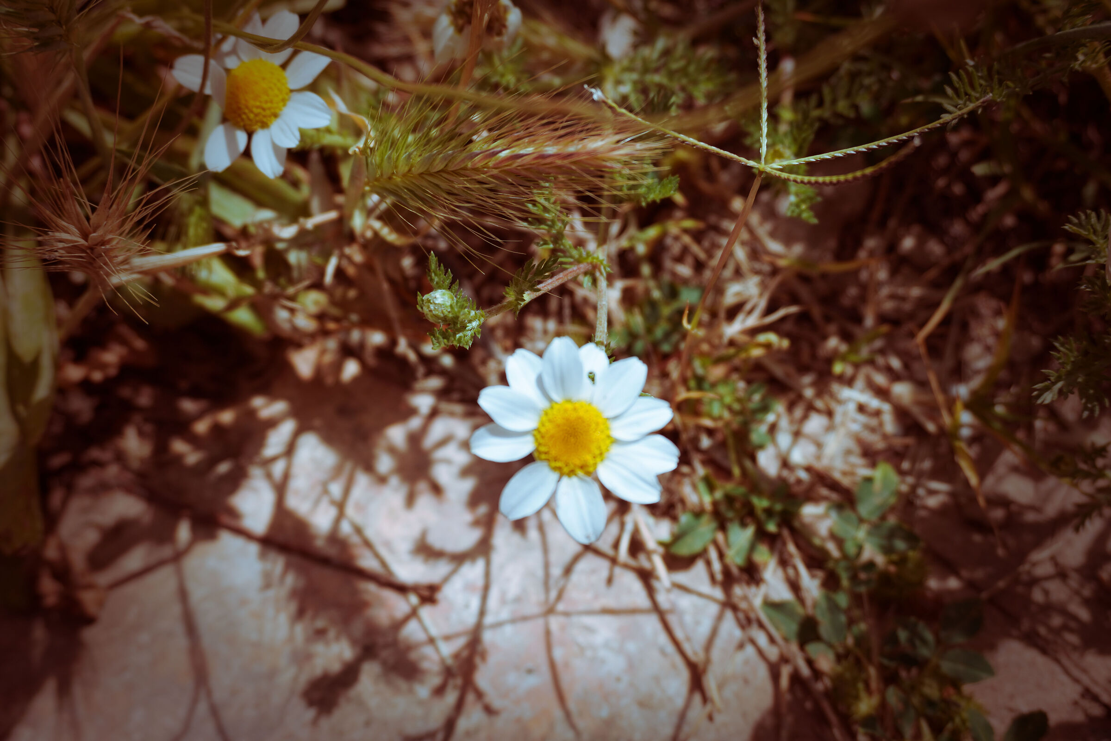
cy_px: 370
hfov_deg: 51.3
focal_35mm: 38
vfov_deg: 35.5
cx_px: 556
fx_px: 1157
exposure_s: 1/1000
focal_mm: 25
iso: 100
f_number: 5
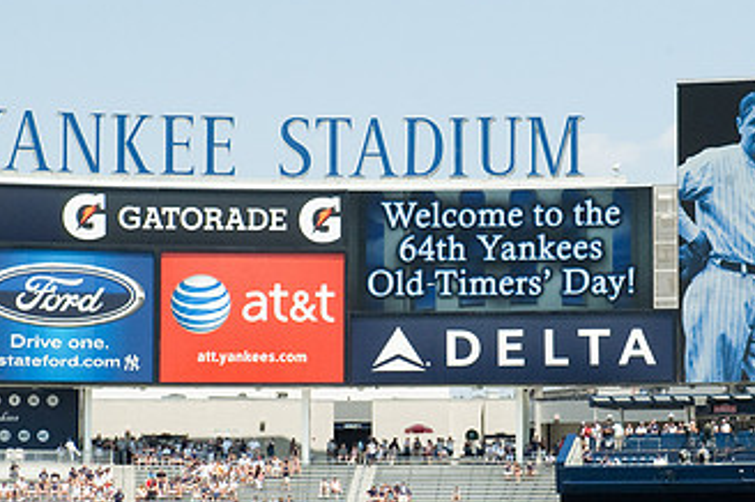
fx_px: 2807
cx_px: 578
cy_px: 323
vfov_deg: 10.2
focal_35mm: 134
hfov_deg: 15.2
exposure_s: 1/400
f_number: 10
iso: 320
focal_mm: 48
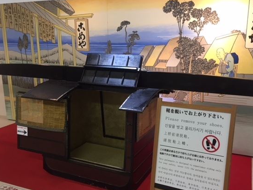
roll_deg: -1.1
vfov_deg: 41.7
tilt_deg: -13.1
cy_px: 103
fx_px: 248
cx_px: 143
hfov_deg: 53.8
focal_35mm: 34
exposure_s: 1/30
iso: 80
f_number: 2.2
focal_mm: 4.15
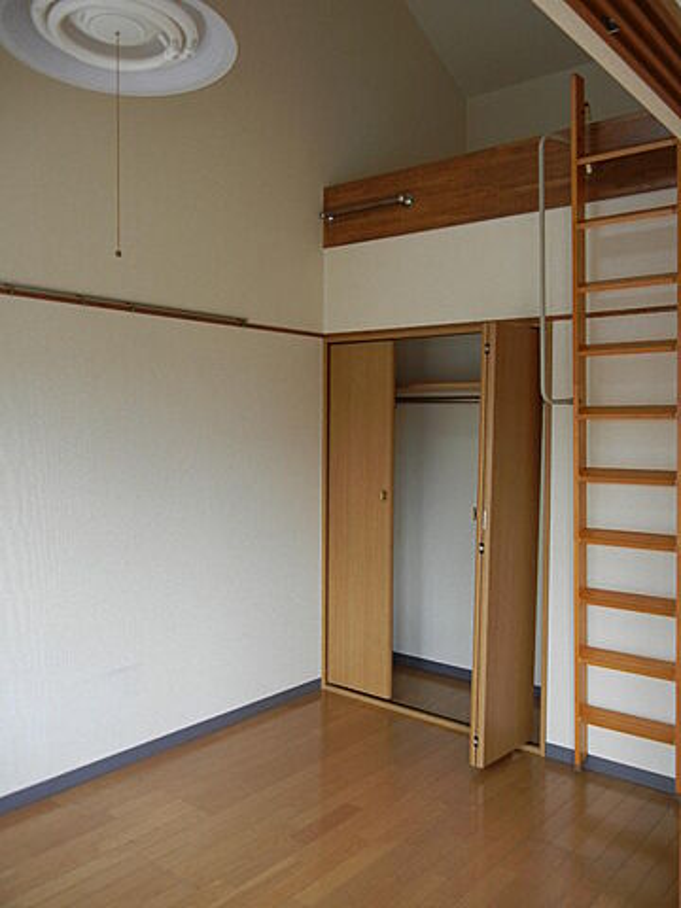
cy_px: 454
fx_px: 787
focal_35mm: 30
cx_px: 340
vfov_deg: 60.0
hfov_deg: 46.8
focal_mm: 5.4
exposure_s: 1/60
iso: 161
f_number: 3.5
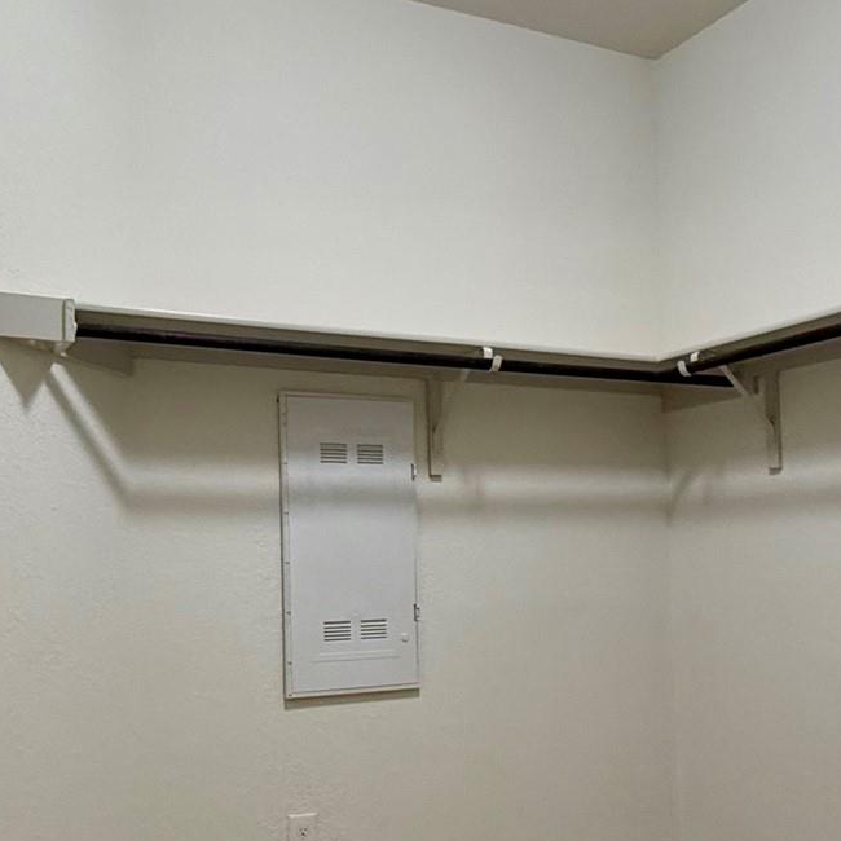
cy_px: 537
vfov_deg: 42.4
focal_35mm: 39
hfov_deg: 42.7
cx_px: 361
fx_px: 1072
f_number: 2.2
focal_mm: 2.22
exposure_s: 1/120
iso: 250
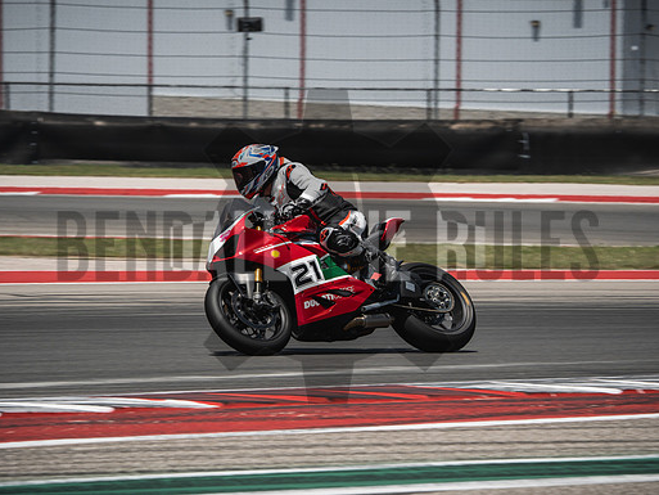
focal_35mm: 326
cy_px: 248
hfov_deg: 6.1
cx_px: 328
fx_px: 6208
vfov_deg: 4.6
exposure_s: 1/400
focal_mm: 200
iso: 160
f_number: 8
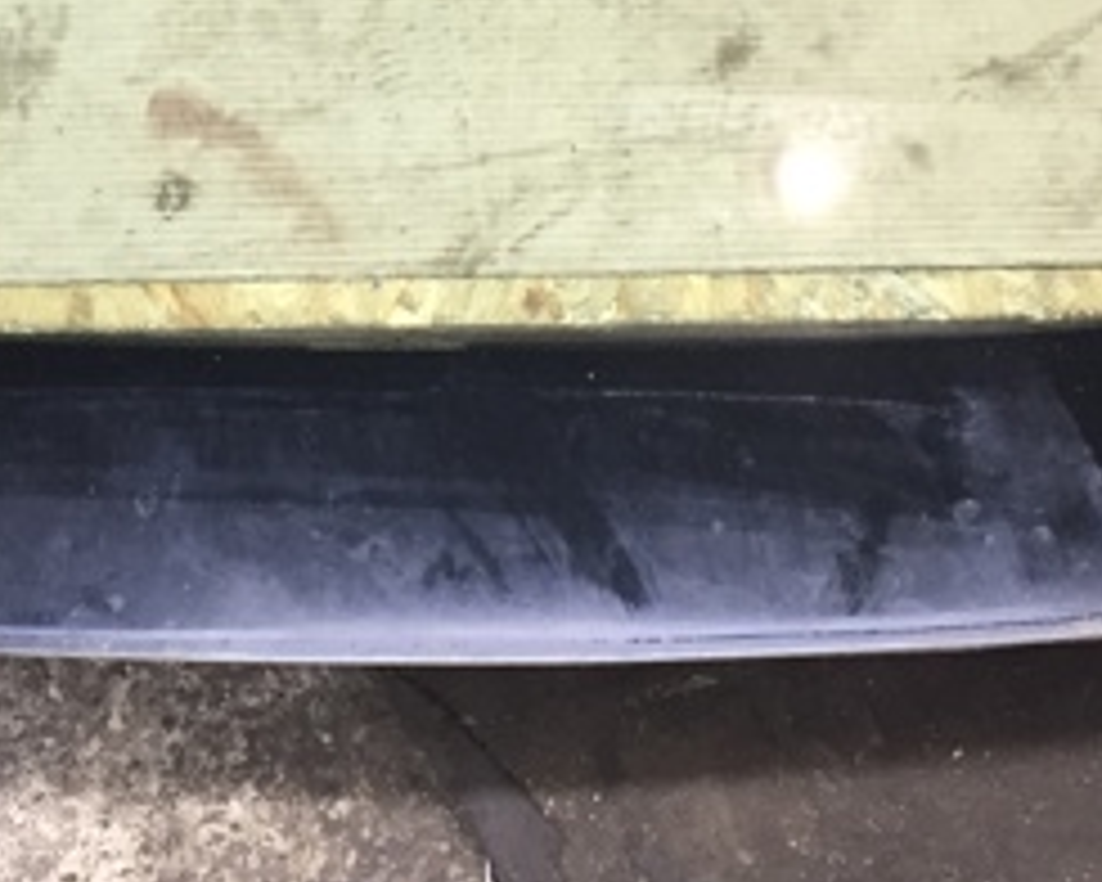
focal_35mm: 74
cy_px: -40
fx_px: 2414
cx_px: 400
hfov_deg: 25.6
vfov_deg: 19.9
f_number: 2.2
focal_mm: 4.15
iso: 125
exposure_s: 1/33
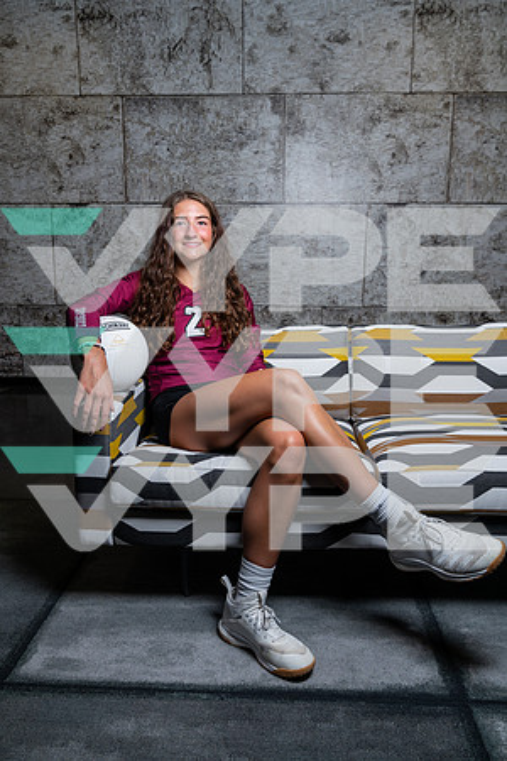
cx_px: 254
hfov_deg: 46.4
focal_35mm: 28
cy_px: 380
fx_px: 591
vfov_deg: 65.5
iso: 100
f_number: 5.6
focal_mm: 28
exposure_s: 1/125
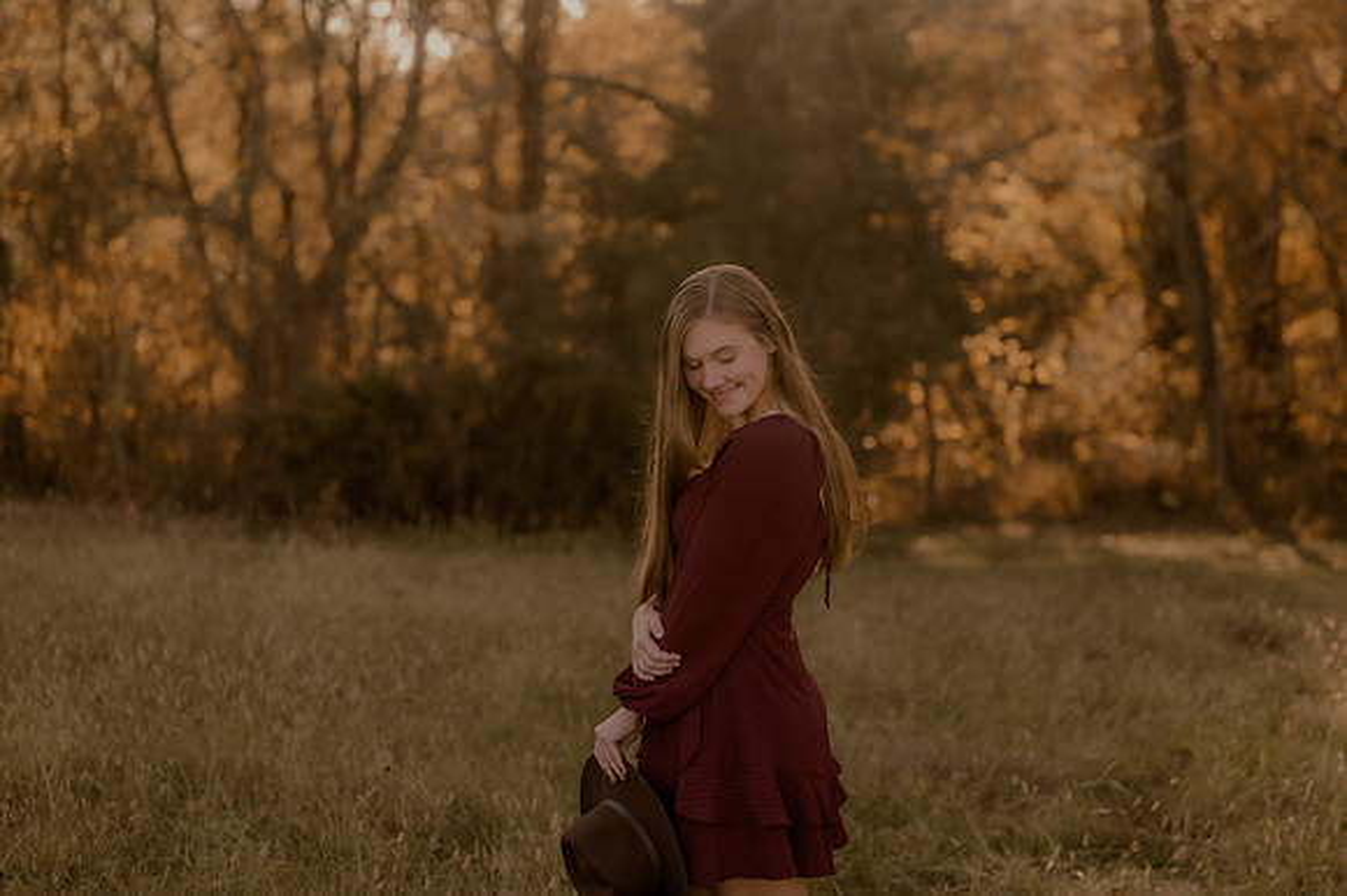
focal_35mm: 75
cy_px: 448
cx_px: 674
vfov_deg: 18.2
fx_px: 2805
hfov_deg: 27.0
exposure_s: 1/800
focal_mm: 50
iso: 250
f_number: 1.8
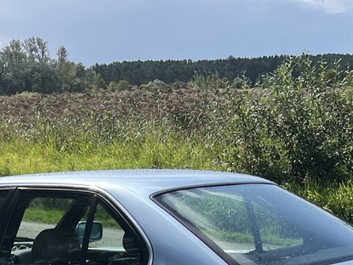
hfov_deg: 20.9
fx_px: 948
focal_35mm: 93
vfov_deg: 14.4
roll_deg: +2.3
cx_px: 92
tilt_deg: -19.2
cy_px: 441
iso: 50
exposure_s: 1/2688
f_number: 1.6
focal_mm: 5.1
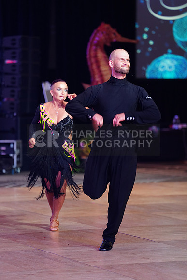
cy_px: 140
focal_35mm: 139
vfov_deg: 14.8
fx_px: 1082
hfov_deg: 9.9
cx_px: 94
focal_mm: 139
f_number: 2.8
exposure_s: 1/320
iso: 2000
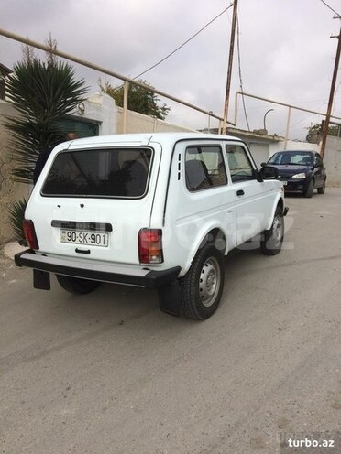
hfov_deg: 48.2
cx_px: 170
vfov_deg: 61.7
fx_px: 381
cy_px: 227
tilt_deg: -10.1
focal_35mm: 29
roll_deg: -1.9
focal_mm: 4.15
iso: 32
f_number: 2.2
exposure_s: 1/2283
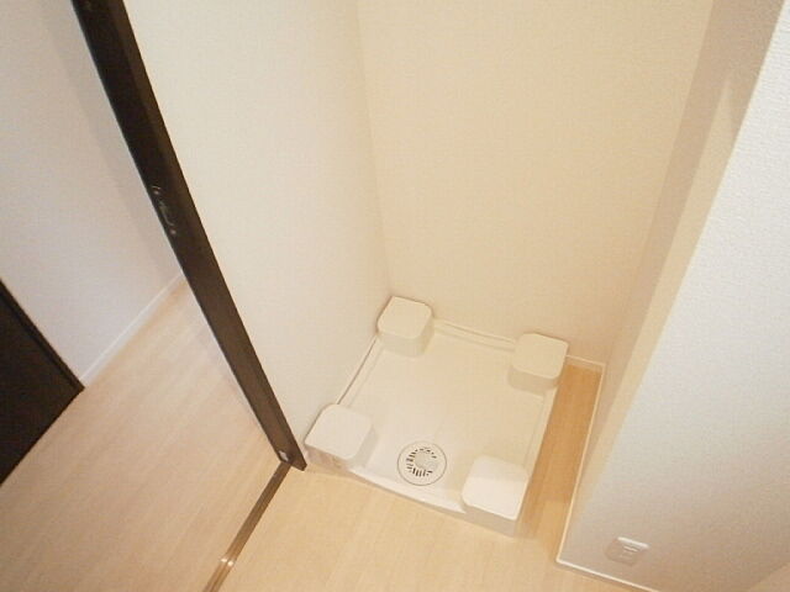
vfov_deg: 39.7
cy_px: 296
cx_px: 395
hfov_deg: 51.4
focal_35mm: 36
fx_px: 822
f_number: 3.1
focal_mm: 6.4
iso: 800
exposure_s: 1/40
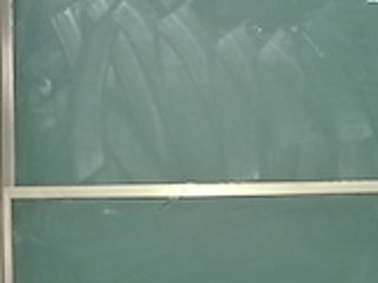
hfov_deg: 7.0
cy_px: 462
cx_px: 263
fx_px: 3090
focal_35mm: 283
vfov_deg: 5.2
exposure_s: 1/33.3
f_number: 1.6
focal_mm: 3.95
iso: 160
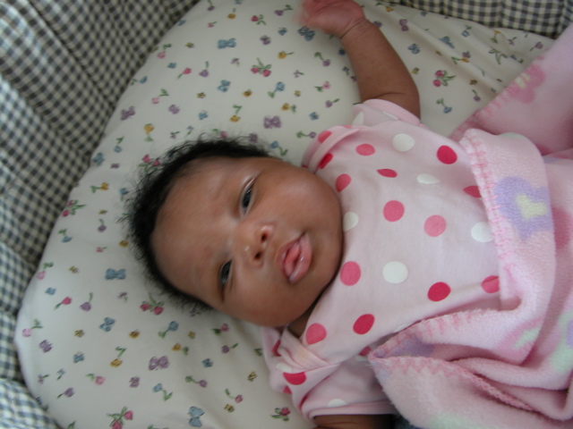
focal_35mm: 35
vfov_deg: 40.7
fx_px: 579
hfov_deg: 52.6
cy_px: 214
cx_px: 286
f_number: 2.8
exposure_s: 1/7.9
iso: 100
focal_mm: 8.9
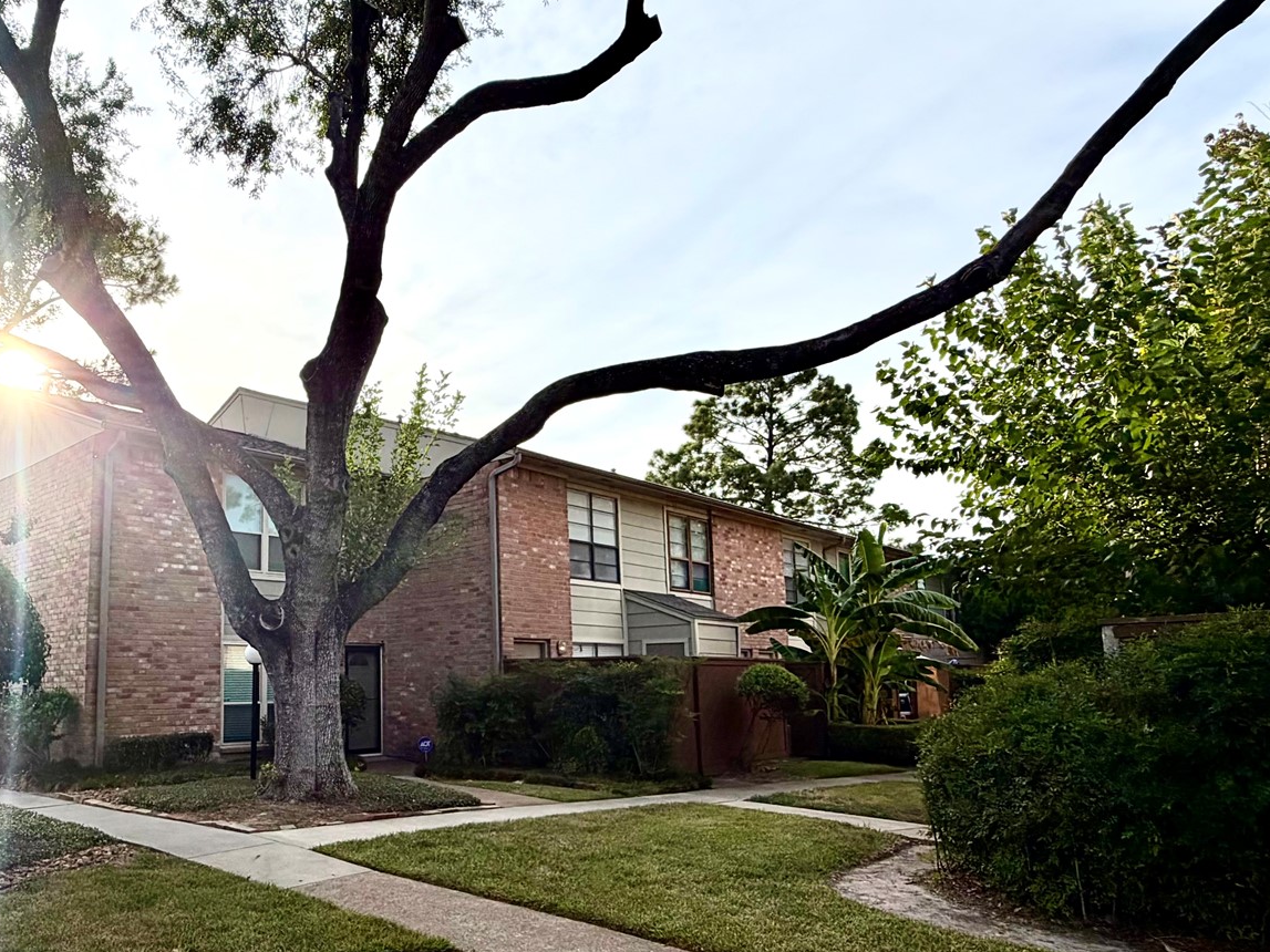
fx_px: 917
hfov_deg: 67.1
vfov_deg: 54.5
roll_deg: +1.6
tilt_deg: +8.3
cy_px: 567
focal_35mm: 25
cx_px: 402
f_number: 2.2
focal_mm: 2.22
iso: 20
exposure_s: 1/914
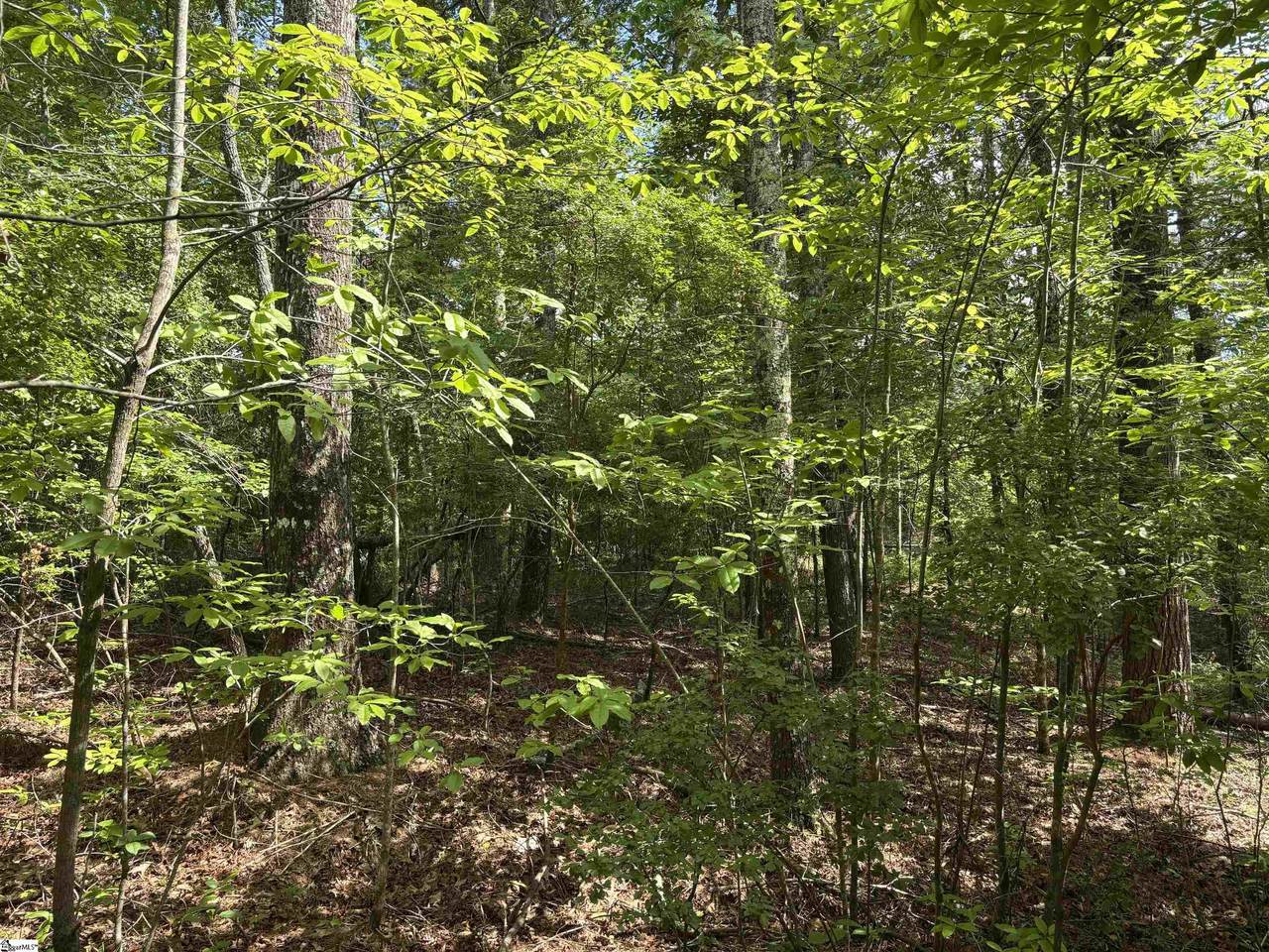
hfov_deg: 67.3
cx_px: 634
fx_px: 953
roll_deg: +0.4
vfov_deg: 53.1
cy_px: 476
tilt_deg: +4.2
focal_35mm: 26
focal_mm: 5.96
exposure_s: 1/421
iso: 50
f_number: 1.6
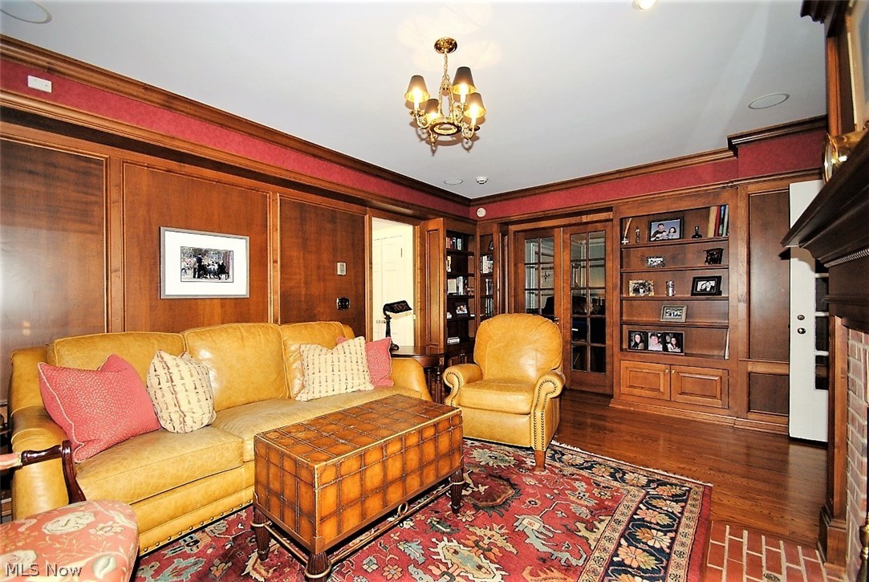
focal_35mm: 15
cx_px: 434
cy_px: 291
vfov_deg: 77.5
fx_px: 363
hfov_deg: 100.3
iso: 400
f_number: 5.6
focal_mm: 10
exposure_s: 1/60
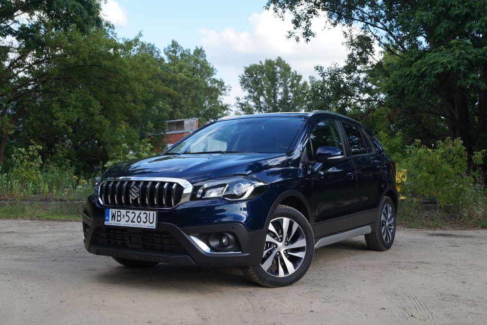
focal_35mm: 40
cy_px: 161
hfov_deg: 48.4
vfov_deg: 33.4
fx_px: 541
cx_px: 250
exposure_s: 1/125
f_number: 6.3
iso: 100
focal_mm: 26
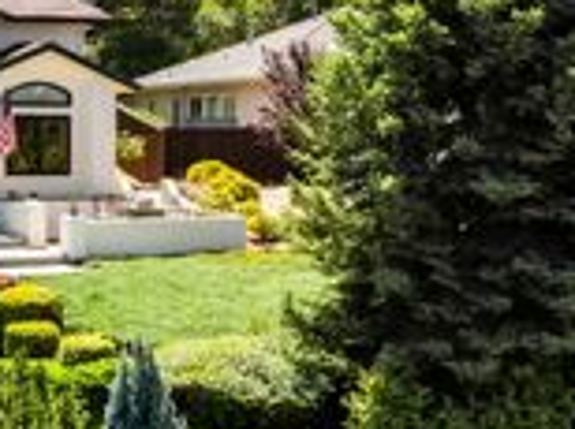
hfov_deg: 21.5
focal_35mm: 78
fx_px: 1294
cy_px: 134
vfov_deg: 18.8
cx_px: -254
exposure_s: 1/80
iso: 200
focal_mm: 12.29
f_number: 5.6
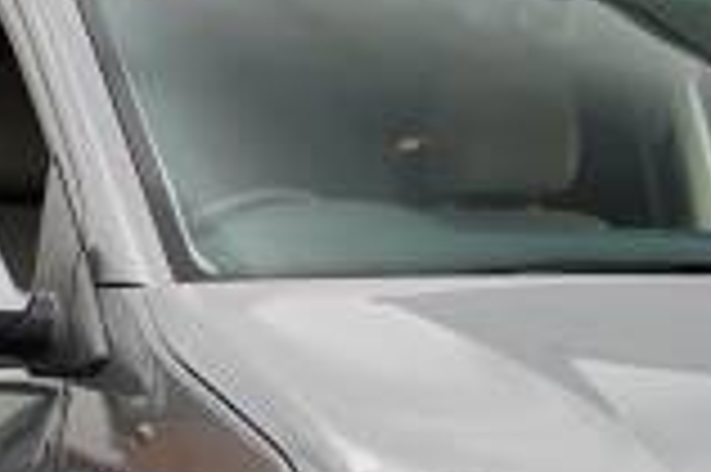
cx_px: 382
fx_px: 4921
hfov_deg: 8.3
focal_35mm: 249
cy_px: 490
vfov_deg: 5.5
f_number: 4.5
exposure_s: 1/80
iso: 100
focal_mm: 61.6
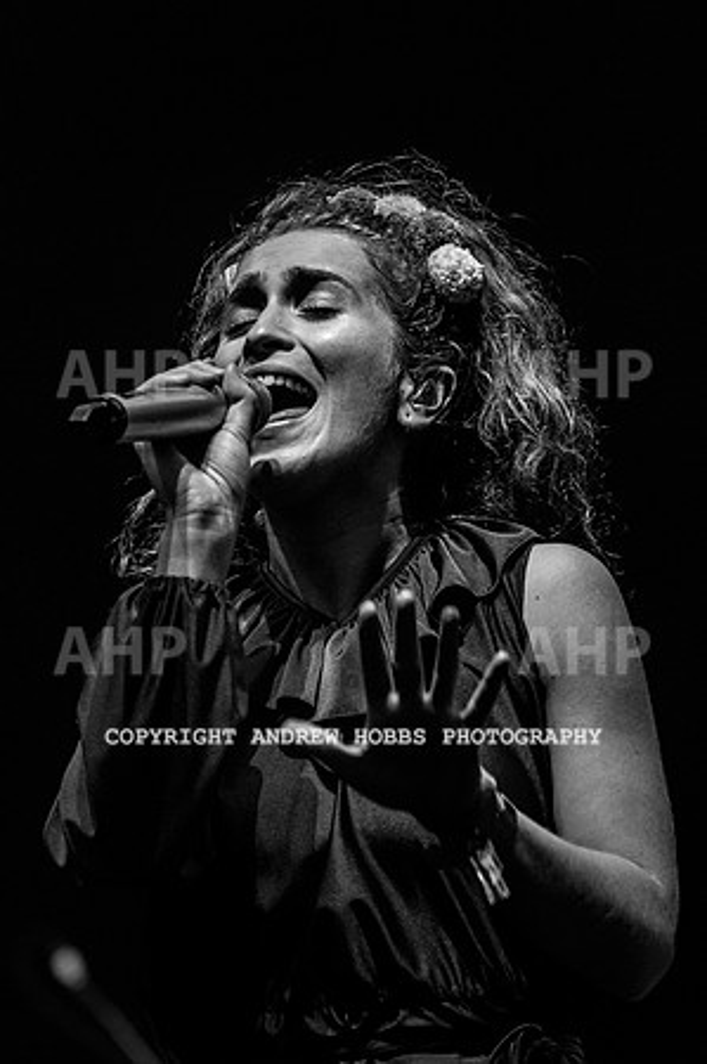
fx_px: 10027
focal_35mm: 340
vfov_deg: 6.1
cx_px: 315
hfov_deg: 4.0
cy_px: 462
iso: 6400
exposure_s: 1/200
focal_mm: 200
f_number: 4.5
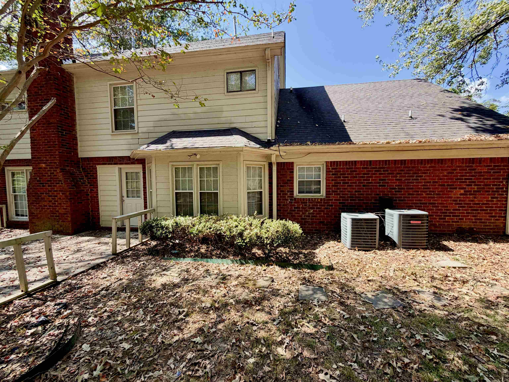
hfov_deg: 102.1
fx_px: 206
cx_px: 254
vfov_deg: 85.7
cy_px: 191
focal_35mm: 14
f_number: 2.2
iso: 50
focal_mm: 2.22
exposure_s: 1/390
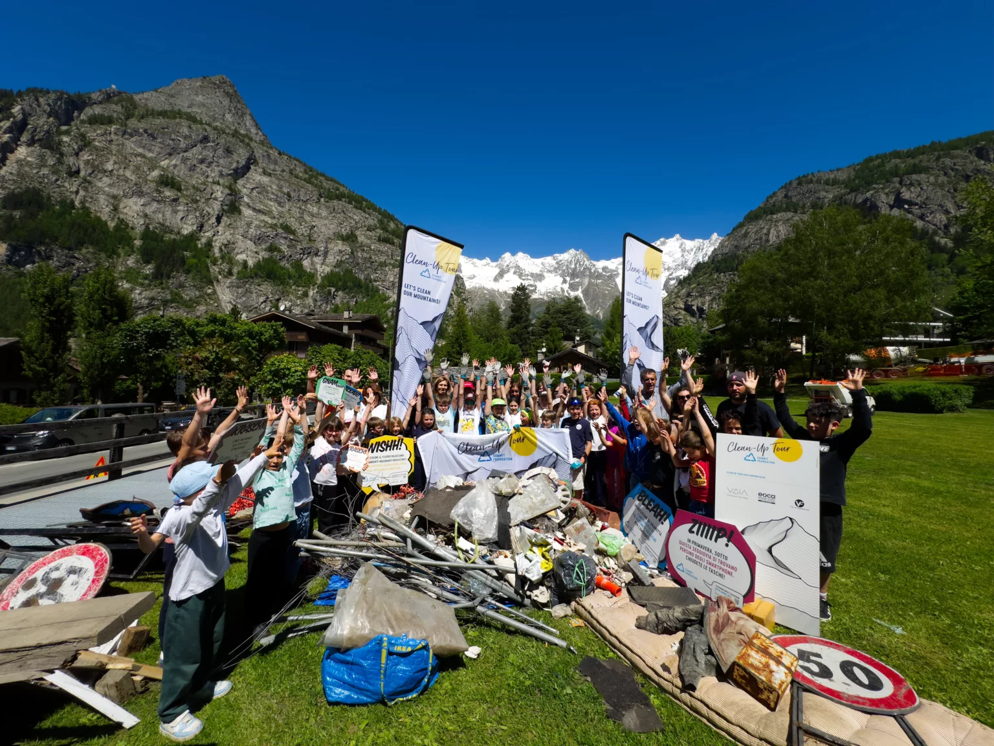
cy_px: 373
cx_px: 497
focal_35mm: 14
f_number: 2.2
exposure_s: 1/2747
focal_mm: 2.2
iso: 40
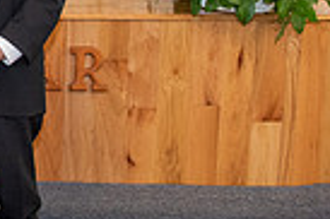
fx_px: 1090
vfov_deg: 11.3
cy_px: -40
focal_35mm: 119
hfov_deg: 14.8
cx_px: -279
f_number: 3.5
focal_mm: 28
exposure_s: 1/160
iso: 1000
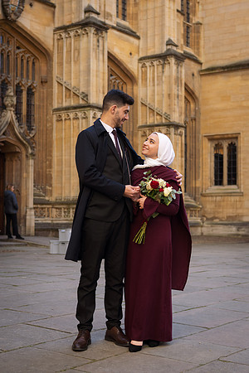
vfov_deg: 33.4
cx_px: 124
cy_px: 186
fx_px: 622
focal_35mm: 60
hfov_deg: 22.6
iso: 200
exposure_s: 1/640
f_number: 2.8
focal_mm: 40
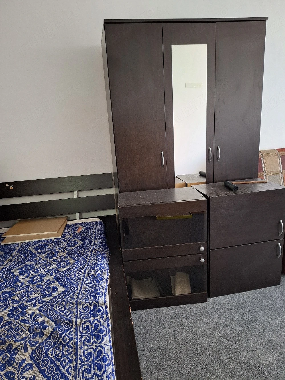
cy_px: 190
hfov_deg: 58.9
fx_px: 252
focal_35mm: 23
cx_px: 142
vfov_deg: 73.9
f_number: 1.8
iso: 400
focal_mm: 5.54
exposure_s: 1/25
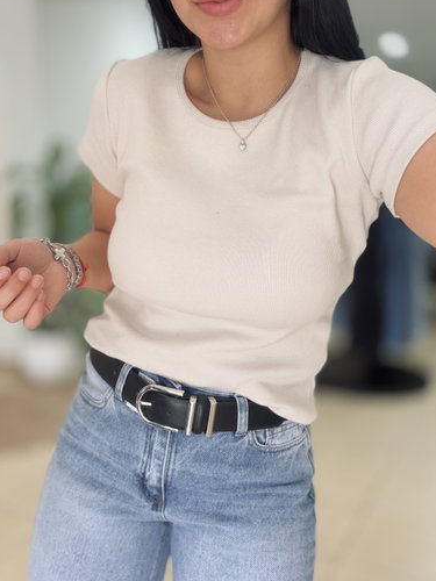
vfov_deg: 56.8
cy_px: 296
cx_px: 230
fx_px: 537
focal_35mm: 32
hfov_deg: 44.1
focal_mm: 2.71
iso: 80
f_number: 1.9
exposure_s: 1/73
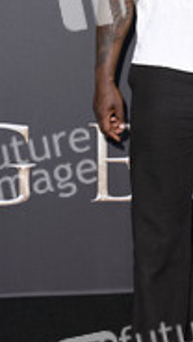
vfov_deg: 21.1
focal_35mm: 100
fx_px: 906
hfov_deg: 12.0
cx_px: 204
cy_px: 80
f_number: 5.6
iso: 200
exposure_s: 1/250
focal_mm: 44
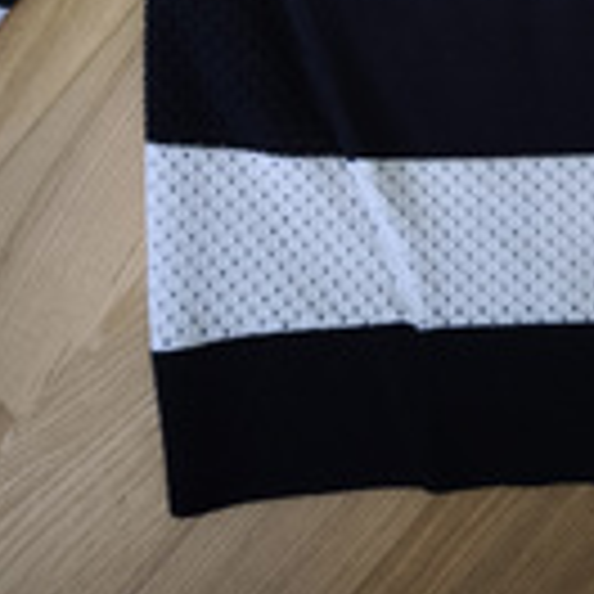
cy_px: -279
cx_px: 605
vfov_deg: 19.7
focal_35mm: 77
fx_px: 1495
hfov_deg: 21.6
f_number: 1.6
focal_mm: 6.57
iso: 640
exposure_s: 1/33.3
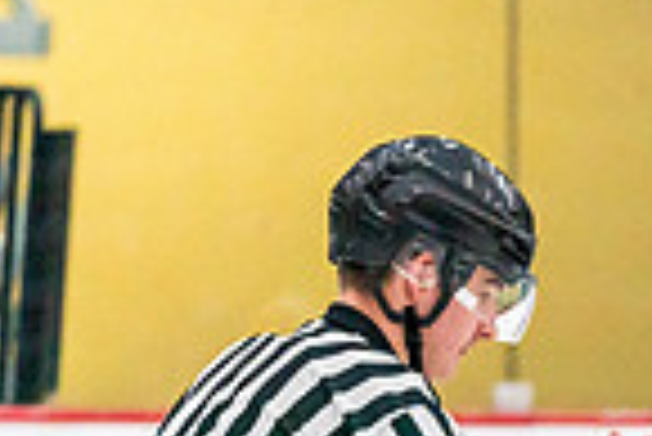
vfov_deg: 1.5
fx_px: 16570
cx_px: 903
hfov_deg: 2.3
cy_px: 921
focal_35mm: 914
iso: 3200
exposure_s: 1/1250
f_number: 2.8
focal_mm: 200
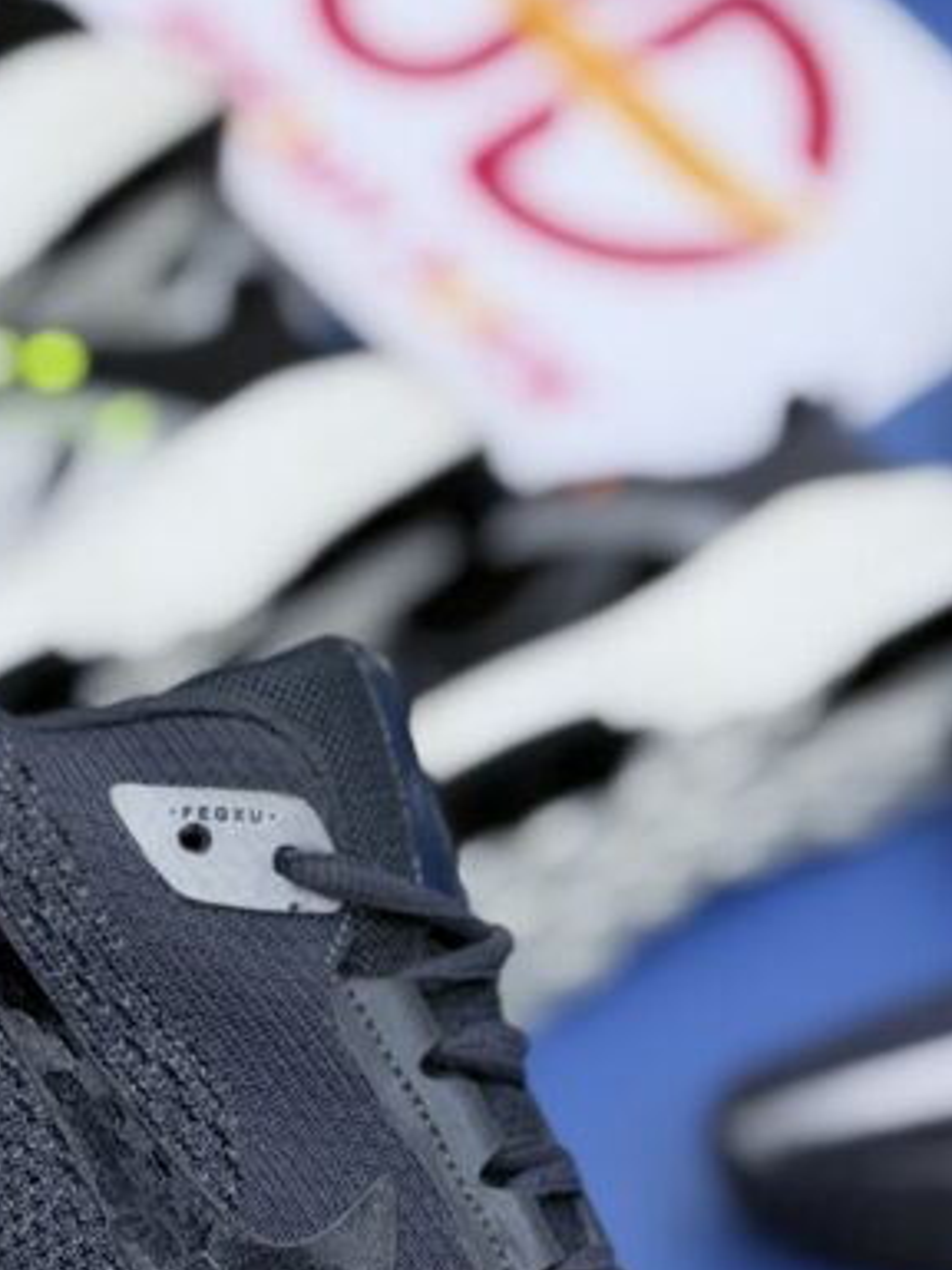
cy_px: 863
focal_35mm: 128
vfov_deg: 15.4
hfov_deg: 11.5
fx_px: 4694
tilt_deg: -56.5
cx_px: 218
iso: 64
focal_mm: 6.76
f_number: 1.78
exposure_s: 1/324
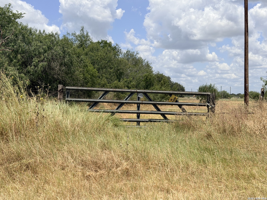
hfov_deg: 39.7
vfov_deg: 30.3
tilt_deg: -0.4
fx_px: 370
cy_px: 100
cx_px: 134
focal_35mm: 48
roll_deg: +0.9
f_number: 1.78
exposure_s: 1/9901
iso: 64
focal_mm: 6.76
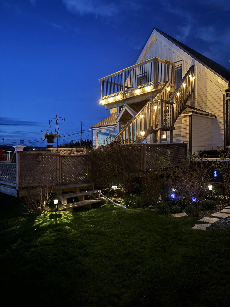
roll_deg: +0.1
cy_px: 154
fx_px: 230
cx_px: 115
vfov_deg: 67.3
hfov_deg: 53.1
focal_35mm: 26
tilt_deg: +0.3
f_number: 1.6
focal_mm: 5.96
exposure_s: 1/9
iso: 1250
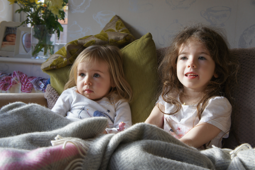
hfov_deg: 42.3
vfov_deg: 28.9
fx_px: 329
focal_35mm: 46
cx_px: 128
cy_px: 85
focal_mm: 31
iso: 200
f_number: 4.5
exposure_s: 1/100
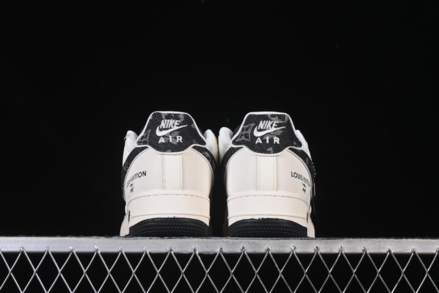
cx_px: 220
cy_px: 146
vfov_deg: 18.2
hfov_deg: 27.0
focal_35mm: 75
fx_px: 915
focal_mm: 50
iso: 160
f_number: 8
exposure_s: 1/80
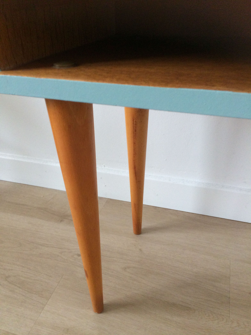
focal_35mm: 29
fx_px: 280
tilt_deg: -30.5
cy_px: 168
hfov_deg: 48.2
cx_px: 126
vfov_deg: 61.7
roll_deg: +3.5
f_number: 2.2
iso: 250
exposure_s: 1/33
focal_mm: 4.15
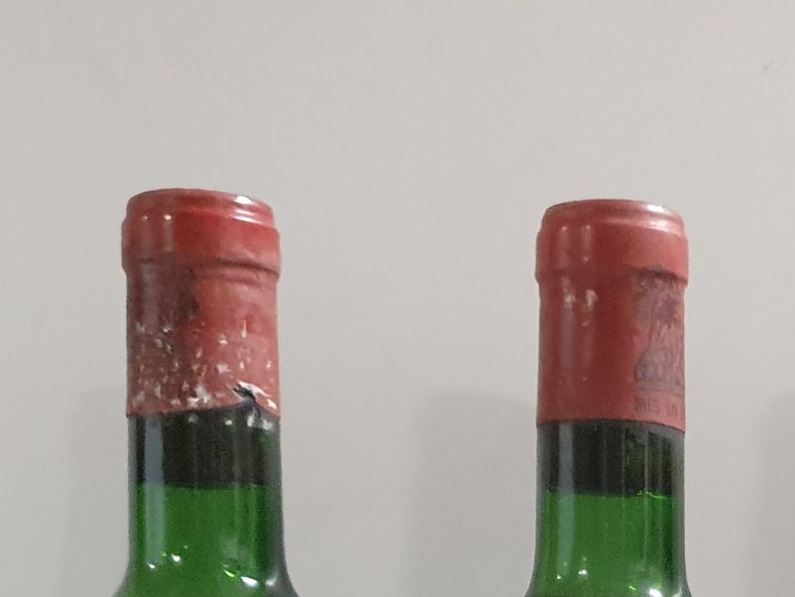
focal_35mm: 81
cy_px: 929
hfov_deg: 23.4
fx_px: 1861
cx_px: 739
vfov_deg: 16.4
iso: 640
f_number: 1.5
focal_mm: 4.32
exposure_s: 1/50
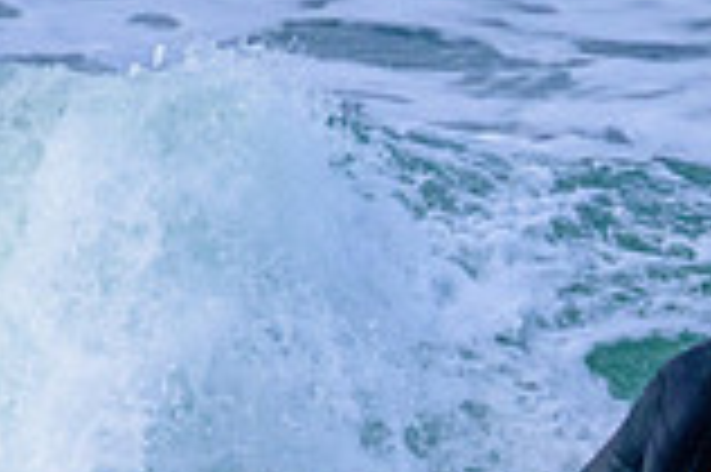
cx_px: 976
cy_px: 546
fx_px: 58103
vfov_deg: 0.5
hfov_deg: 0.7
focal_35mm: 2945
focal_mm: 800
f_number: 11
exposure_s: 1/2000
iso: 2500
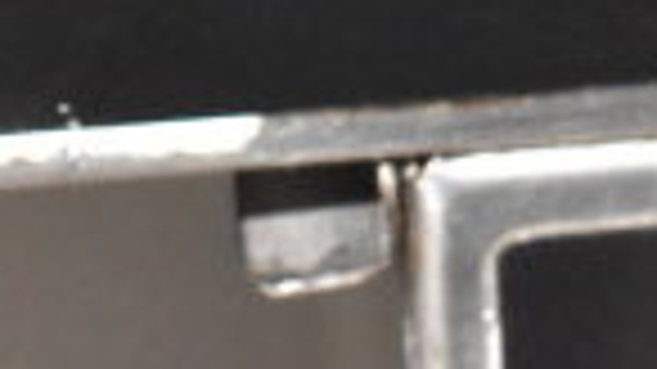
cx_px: 1044
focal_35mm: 362
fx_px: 6307
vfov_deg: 3.3
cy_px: -506
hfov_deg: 5.9
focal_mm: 55
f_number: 5.6
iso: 9000
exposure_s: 1/100
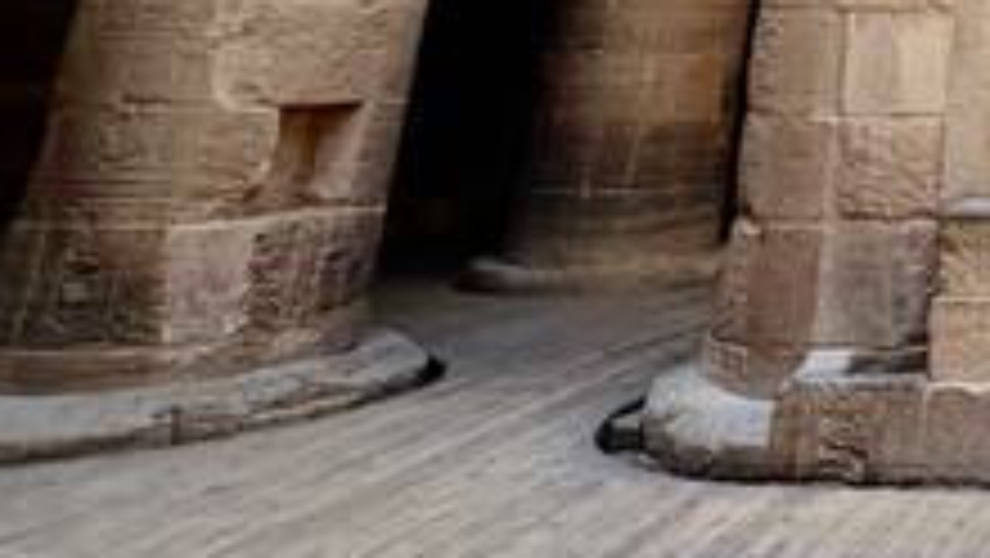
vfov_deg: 20.1
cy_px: -315
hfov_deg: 28.9
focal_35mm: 50
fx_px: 1313
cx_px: 1431
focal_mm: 2.22
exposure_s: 1/141
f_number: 2.2
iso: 64
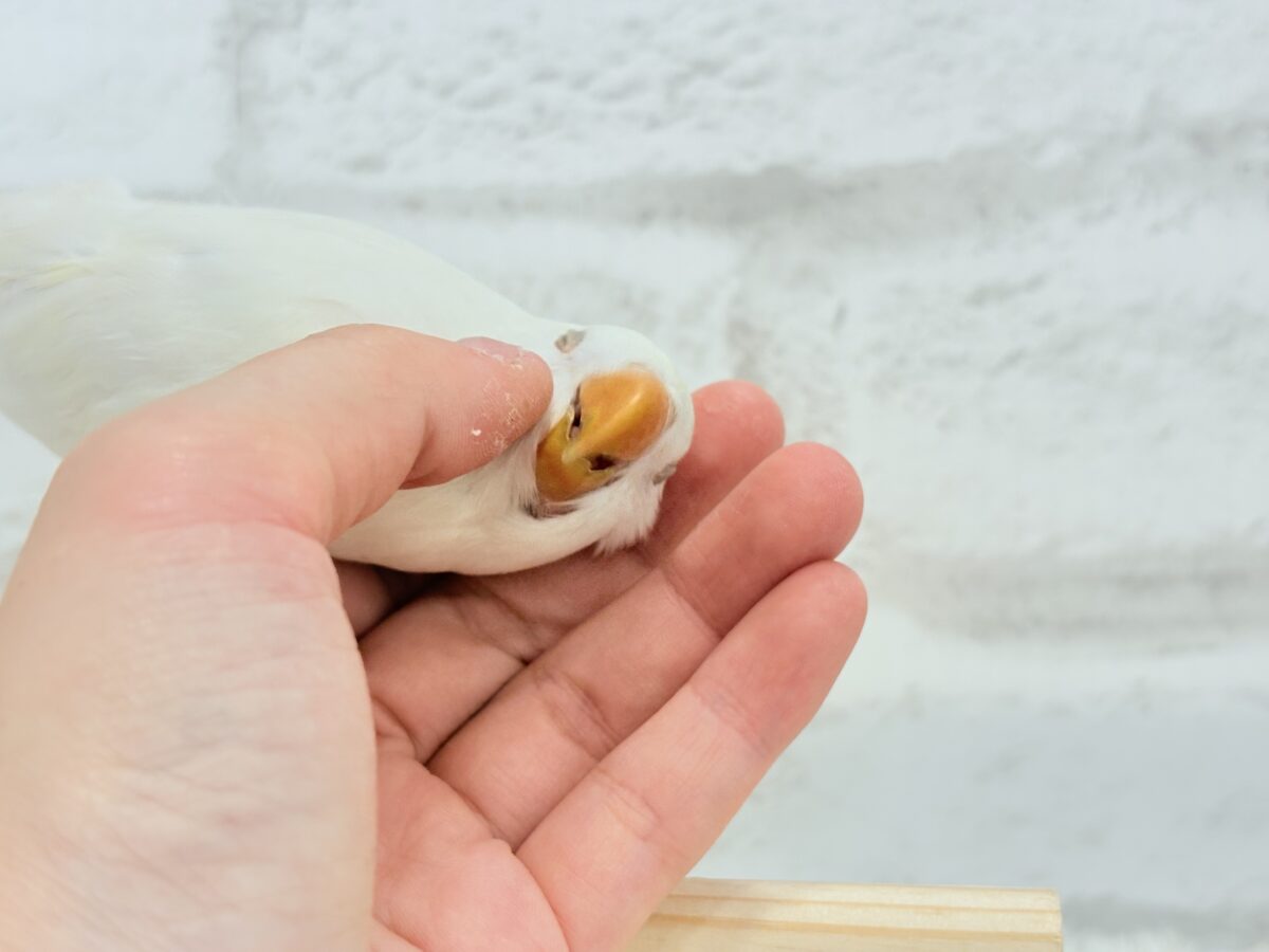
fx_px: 1906
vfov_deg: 28.0
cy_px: 476
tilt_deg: -7.7
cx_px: 634
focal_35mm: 52
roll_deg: +3.1
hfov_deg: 36.8
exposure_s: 1/100
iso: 64
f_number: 1.6
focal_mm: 5.96
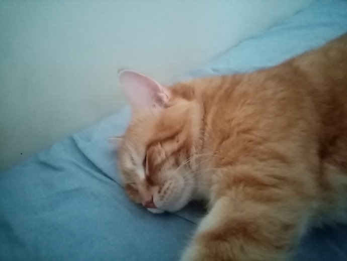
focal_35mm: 26
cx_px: 174
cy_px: 130
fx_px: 261
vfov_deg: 53.1
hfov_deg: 67.3
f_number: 1.8
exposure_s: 1/12.5
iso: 3611
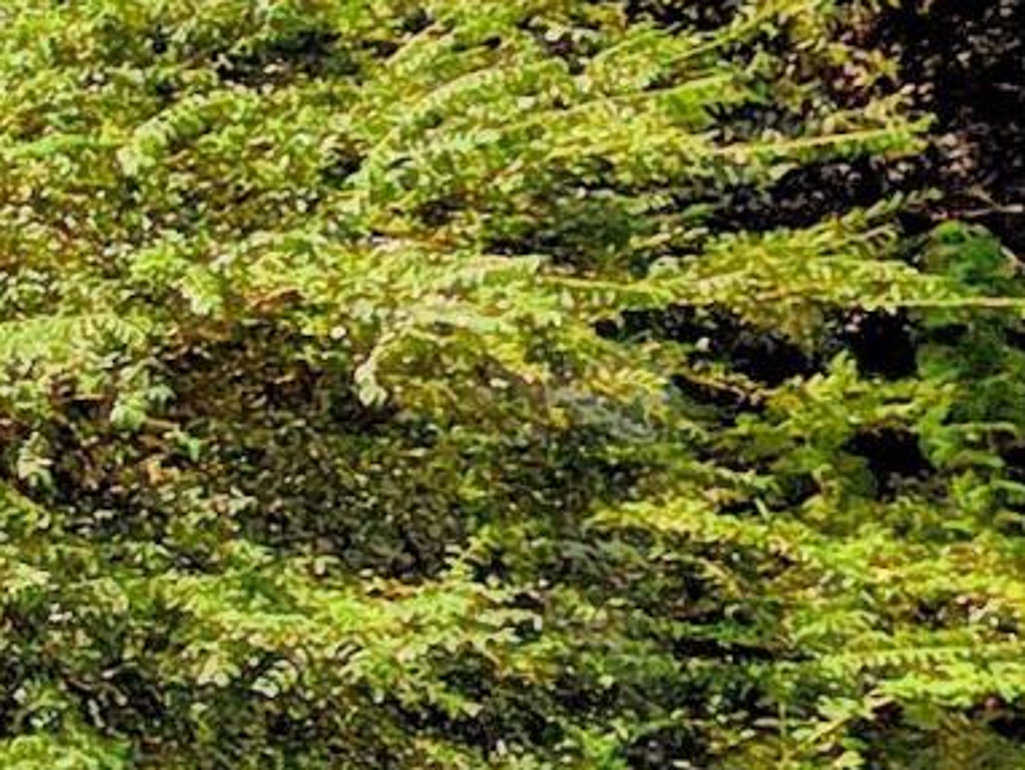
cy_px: 440
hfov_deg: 11.4
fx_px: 3022
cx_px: -2045
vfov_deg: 14.5
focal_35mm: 102
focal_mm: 2.2
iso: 64
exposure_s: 1/2000
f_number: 2.2
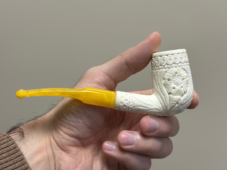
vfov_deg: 30.3
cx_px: 114
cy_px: 85
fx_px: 315
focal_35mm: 48
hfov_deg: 39.7
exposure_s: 1/121
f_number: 1.78
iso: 64
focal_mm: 6.86
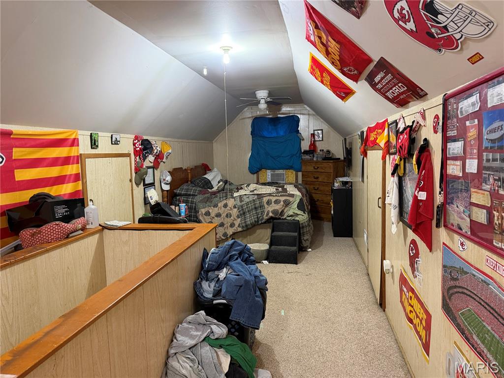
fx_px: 349
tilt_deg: -5.8
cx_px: 252
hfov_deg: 71.6
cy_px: 189
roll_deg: +2.1
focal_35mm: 24
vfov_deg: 56.8
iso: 400
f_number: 1.78
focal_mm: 6.76
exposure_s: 1/60
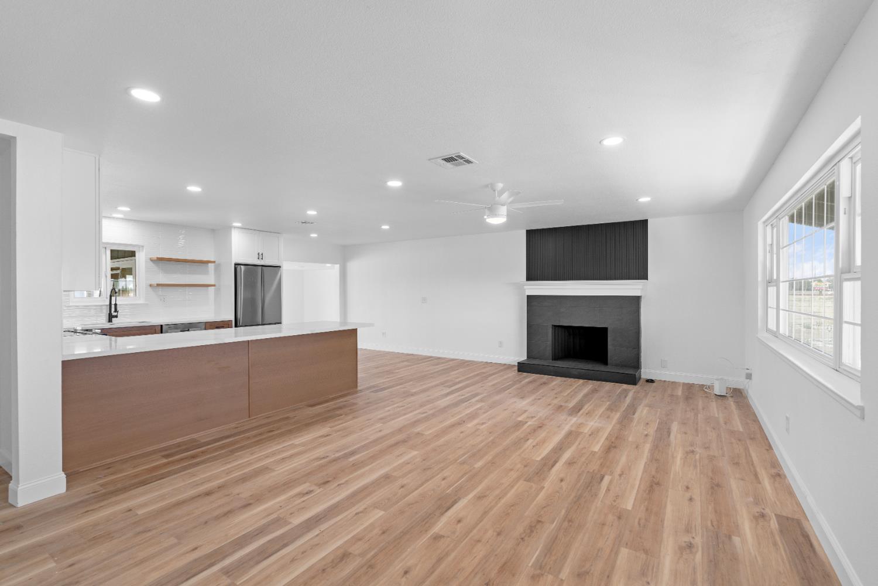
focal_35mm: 16
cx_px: 439
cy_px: 293
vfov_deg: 73.7
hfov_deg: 96.7
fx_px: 390
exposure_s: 1/8
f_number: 5.6
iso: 200
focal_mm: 16
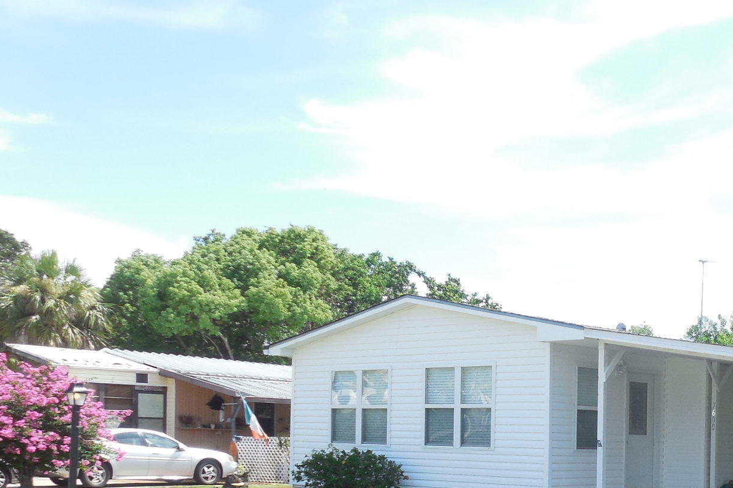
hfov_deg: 36.8
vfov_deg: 25.8
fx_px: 1018
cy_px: 475
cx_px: 675
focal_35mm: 50
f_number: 3.5
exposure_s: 1/500
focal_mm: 4.6
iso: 125
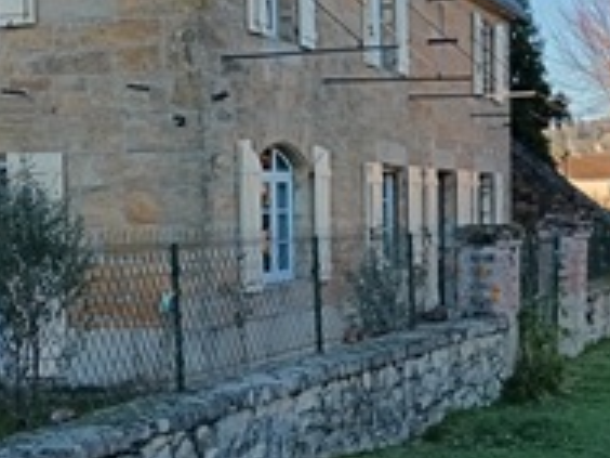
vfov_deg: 17.8
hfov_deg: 23.5
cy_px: 234
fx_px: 1463
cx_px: 349
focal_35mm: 83
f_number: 1.9
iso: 100
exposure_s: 1/446
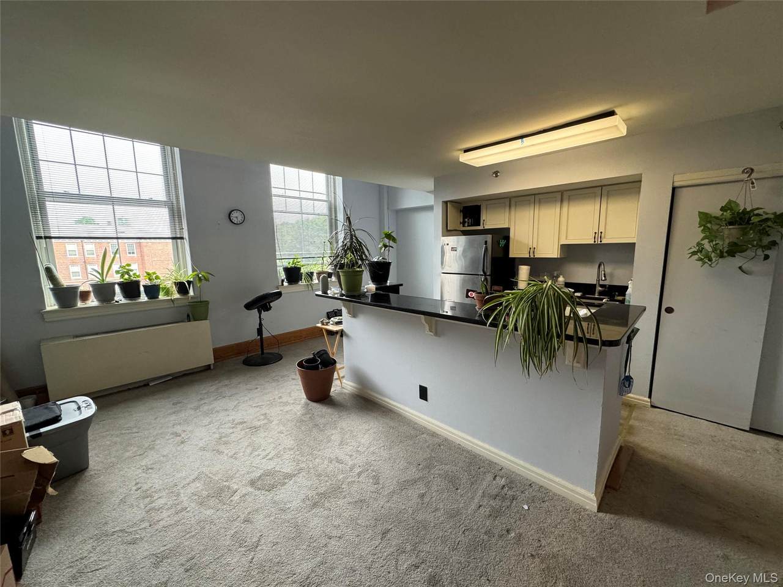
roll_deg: +0.5
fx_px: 317
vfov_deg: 85.7
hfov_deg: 102.1
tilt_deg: -8.9
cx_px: 392
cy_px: 294
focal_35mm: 14
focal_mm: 2.22
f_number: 2.2
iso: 250
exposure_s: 1/60
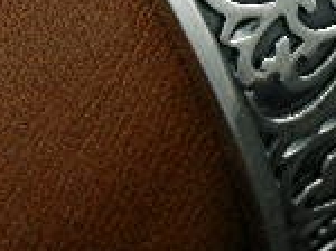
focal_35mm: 381
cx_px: 242
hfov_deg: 5.2
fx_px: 3692
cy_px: -224
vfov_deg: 3.9
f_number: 4.4
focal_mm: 16
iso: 400
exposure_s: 1/23
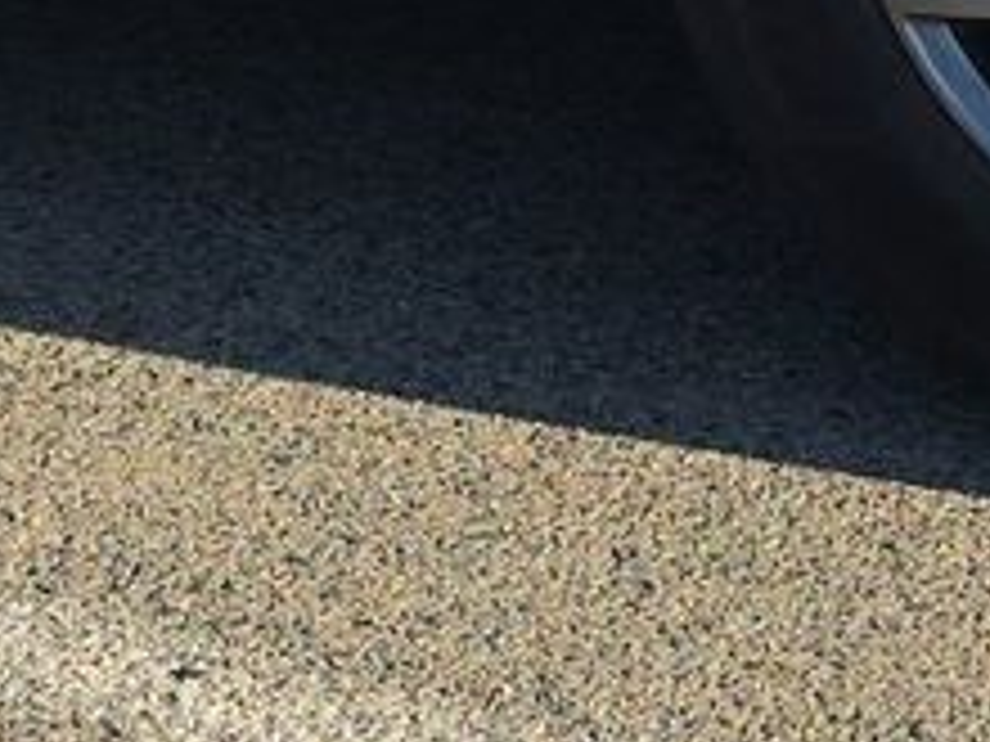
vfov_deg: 8.4
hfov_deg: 11.7
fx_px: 4776
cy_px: -773
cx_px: -45
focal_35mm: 167
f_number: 1.4
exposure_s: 1/4055
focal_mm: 6.5
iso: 64
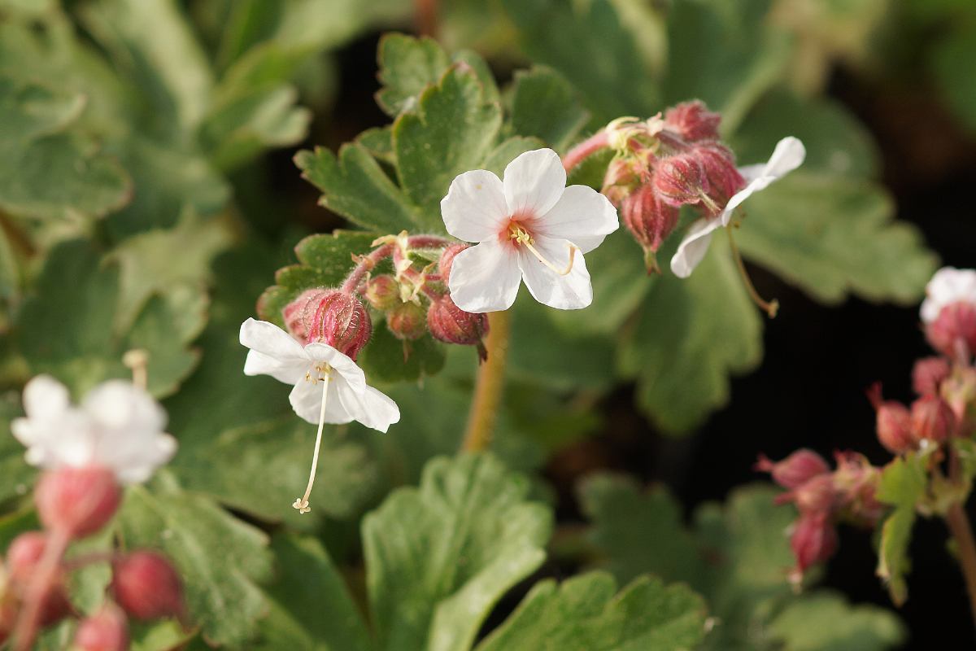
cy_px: 326
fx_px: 4066
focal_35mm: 150
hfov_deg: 13.7
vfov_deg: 9.1
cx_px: 488
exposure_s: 1/320
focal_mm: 100
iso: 100
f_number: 4
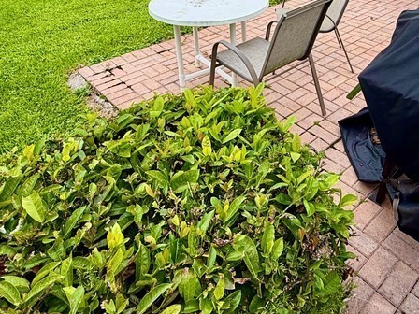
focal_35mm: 32
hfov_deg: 56.0
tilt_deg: -24.3
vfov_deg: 41.5
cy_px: 47
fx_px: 387
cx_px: 267
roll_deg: -1.3
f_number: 2.2
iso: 40
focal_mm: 2.22
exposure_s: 1/535
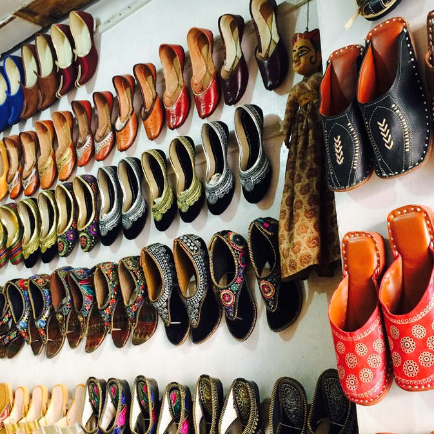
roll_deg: +1.2
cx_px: 223
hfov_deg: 42.8
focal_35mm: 39
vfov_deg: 42.8
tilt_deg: +15.4
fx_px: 553
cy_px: 205
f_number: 2.2
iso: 200
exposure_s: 1/33
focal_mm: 4.15
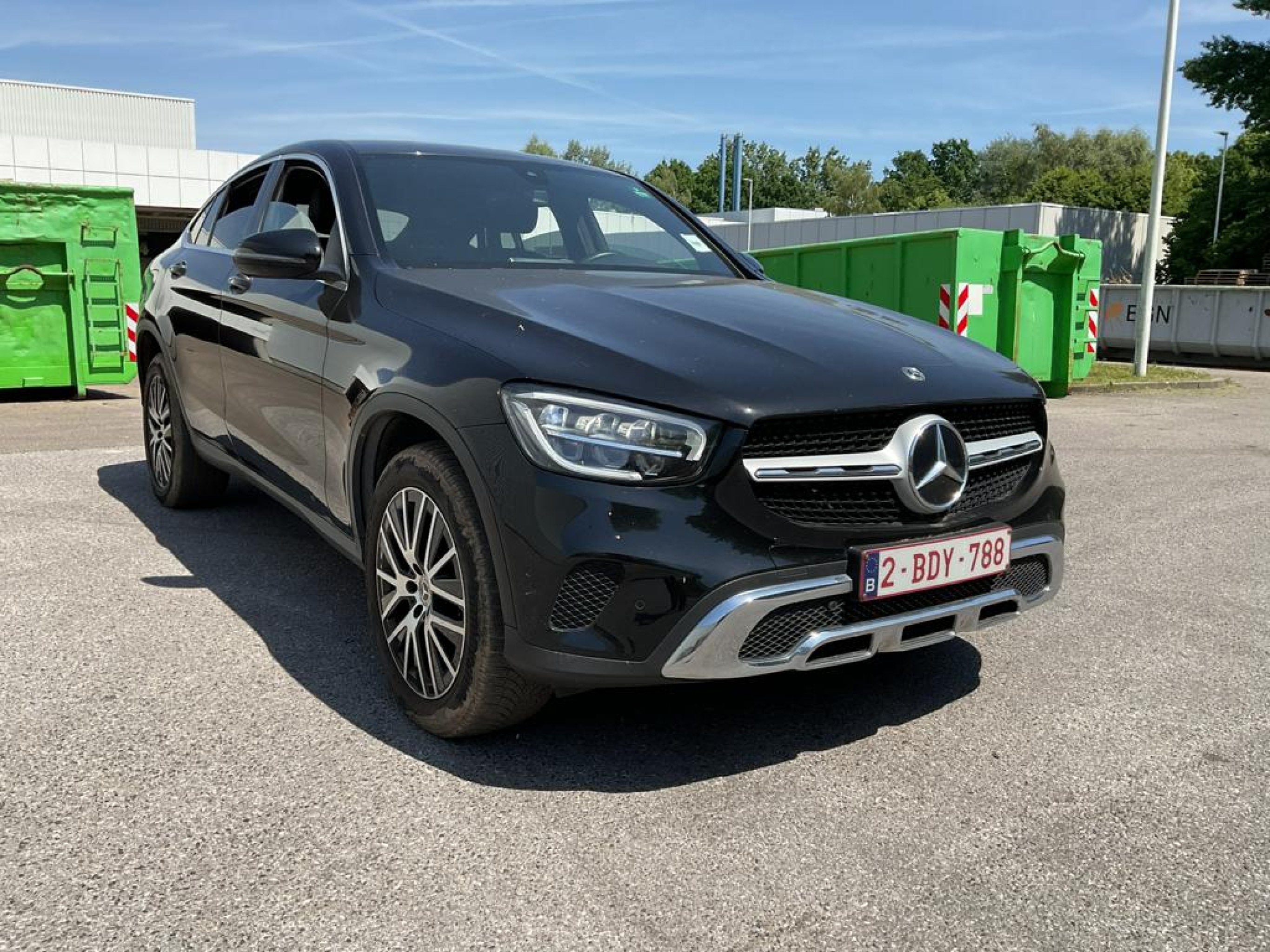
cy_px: 476
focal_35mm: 29
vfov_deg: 48.2
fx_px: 1064
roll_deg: -2.4
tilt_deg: -9.8
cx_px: 635
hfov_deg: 61.7
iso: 16
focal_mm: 3
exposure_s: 1/1412
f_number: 1.8
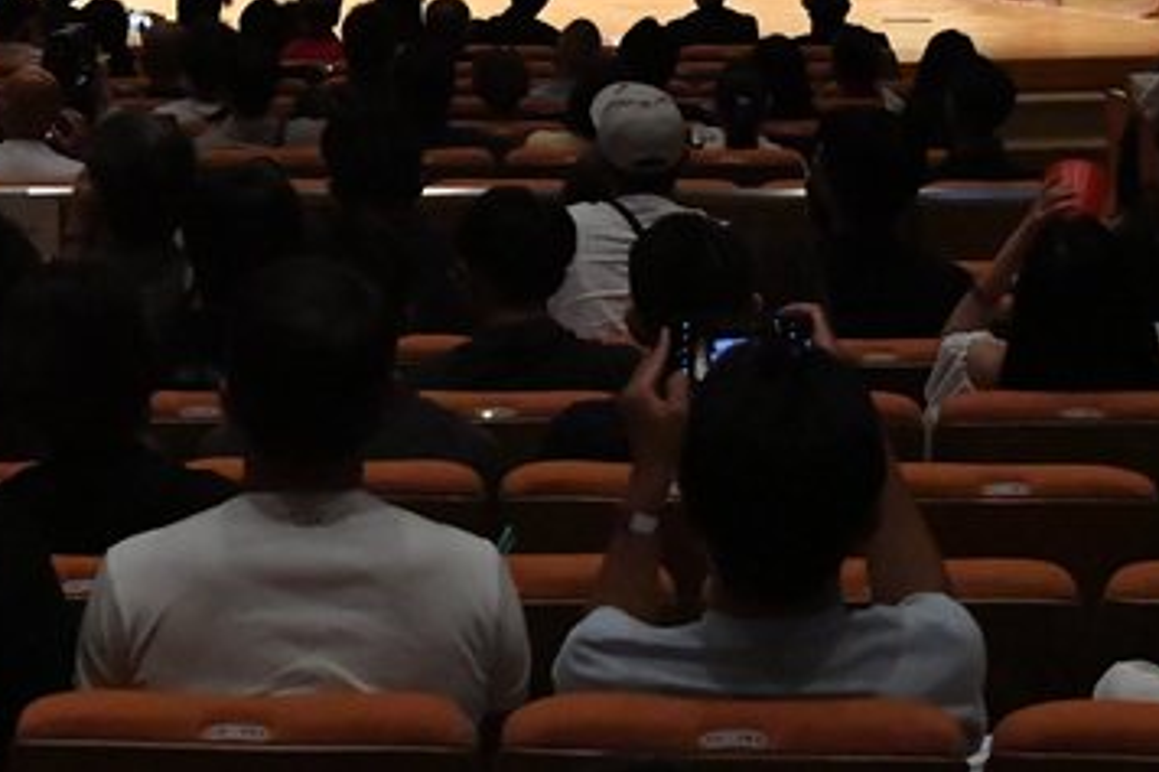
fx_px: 3990
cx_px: 379
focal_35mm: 124
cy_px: -65
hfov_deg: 16.5
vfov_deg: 10.9
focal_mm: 38
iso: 12800
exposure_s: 1/400
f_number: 5.6
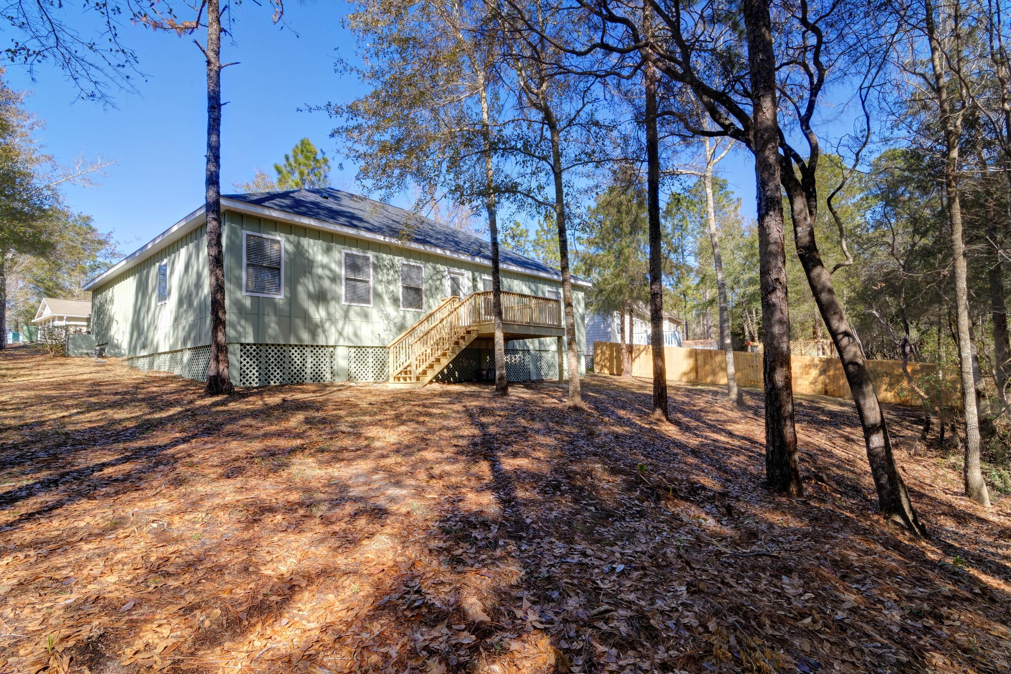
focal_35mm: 16
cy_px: 337
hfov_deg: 96.7
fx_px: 449
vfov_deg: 73.7
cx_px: 506
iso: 100
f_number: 20
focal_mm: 11
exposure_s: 1/125
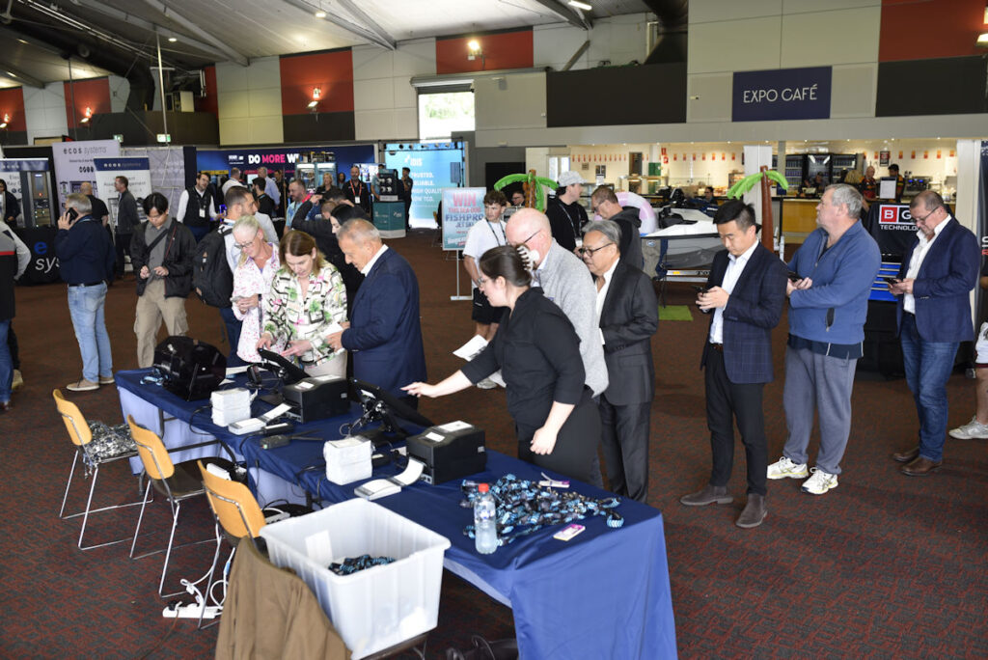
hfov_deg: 54.4
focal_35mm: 35
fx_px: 961
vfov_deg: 37.9
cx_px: 494
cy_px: 330
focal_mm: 35
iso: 560
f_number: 4
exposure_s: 1/60
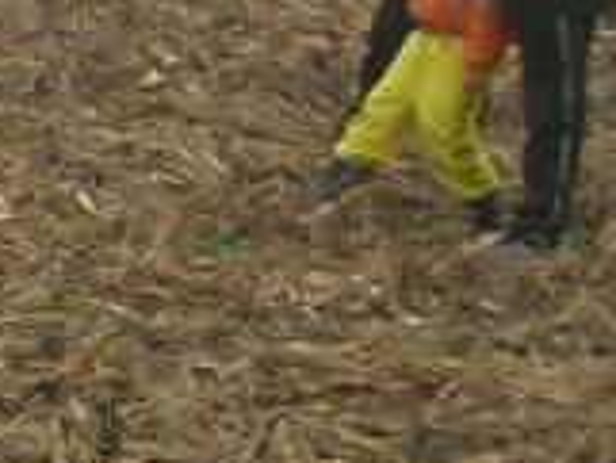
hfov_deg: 7.3
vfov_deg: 6.1
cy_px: -337
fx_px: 4292
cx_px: -1251
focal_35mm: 241
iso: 100
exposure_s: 1/327
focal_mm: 7.8
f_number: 2.8
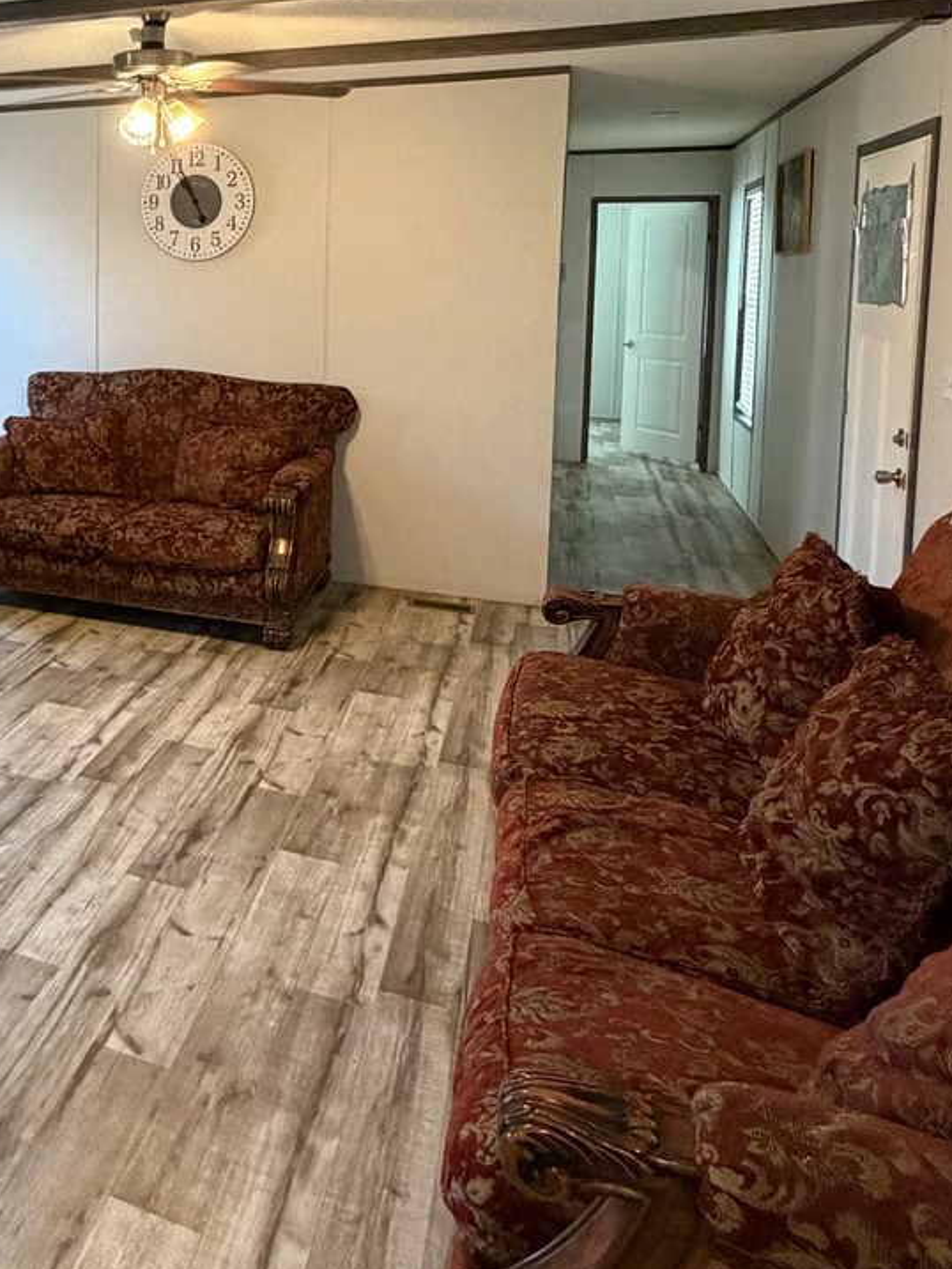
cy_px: 358
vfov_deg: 57.7
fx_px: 1100
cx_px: 28
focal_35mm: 30
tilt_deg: -5.0
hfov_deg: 41.5
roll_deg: -0.2
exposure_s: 1/60
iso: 400
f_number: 2.2
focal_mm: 2.22
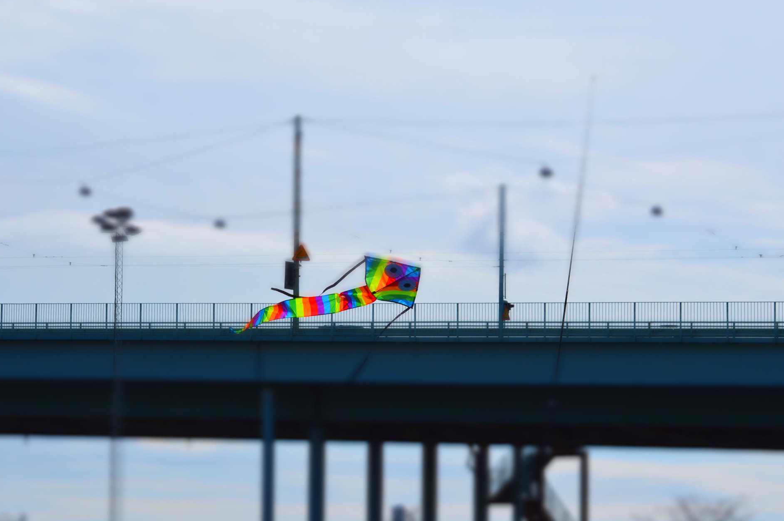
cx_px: 376
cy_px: 279
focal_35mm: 139
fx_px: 3014
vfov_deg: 9.9
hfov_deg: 14.8
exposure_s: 1/2000
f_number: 11
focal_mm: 85
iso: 400
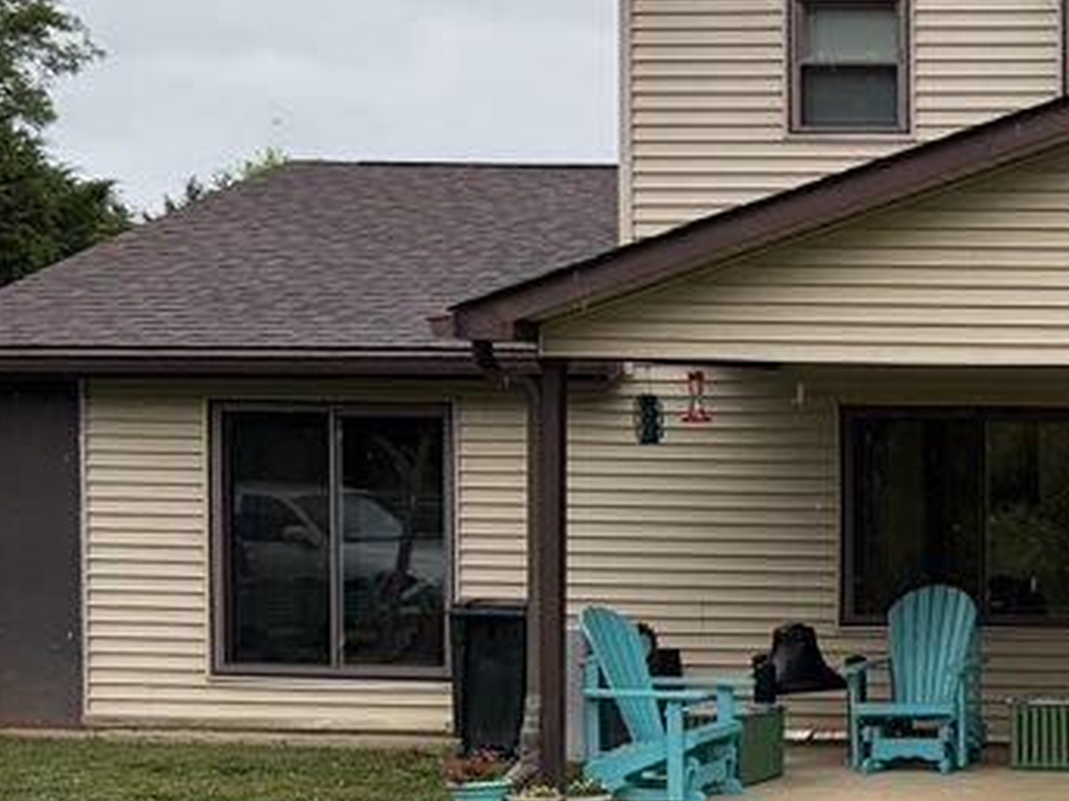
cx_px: 1614
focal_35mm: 97
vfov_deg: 15.2
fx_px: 2994
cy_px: 544
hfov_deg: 18.0
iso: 50
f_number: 1.6
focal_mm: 5.96
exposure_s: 1/687
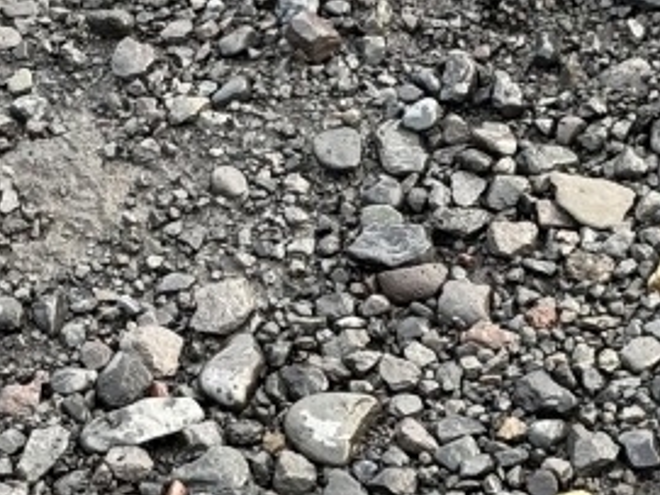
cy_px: 288
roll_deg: +5.7
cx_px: 339
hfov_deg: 8.6
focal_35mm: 230
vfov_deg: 6.5
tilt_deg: -39.9
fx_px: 4383
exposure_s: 1/121
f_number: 1.6
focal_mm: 5.96
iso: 32
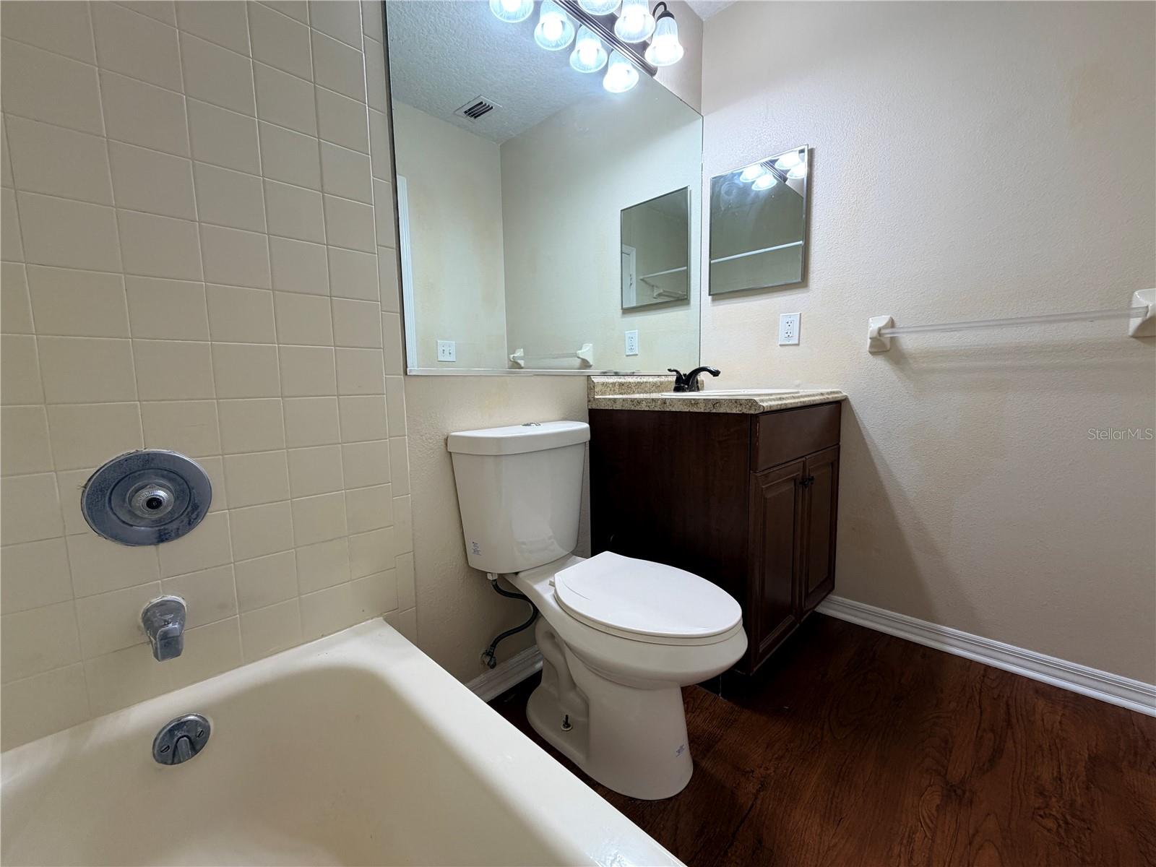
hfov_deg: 102.1
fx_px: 468
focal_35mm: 14
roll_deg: +1.2
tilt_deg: -7.2
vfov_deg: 85.7
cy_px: 434
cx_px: 578
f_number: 2.2
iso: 125
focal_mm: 2.22
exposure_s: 1/120
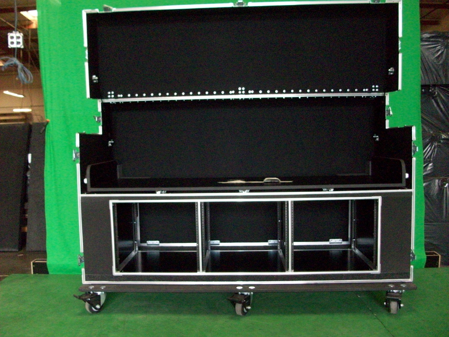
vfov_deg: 41.8
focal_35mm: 34
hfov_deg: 54.0
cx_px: 224
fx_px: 441
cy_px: 168
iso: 320
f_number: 2.8
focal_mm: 5.7
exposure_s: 1/60
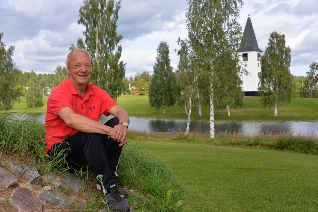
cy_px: 106
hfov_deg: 41.1
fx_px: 424
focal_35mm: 48
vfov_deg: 28.1
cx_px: 159
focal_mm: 48
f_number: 8
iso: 100
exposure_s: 1/200
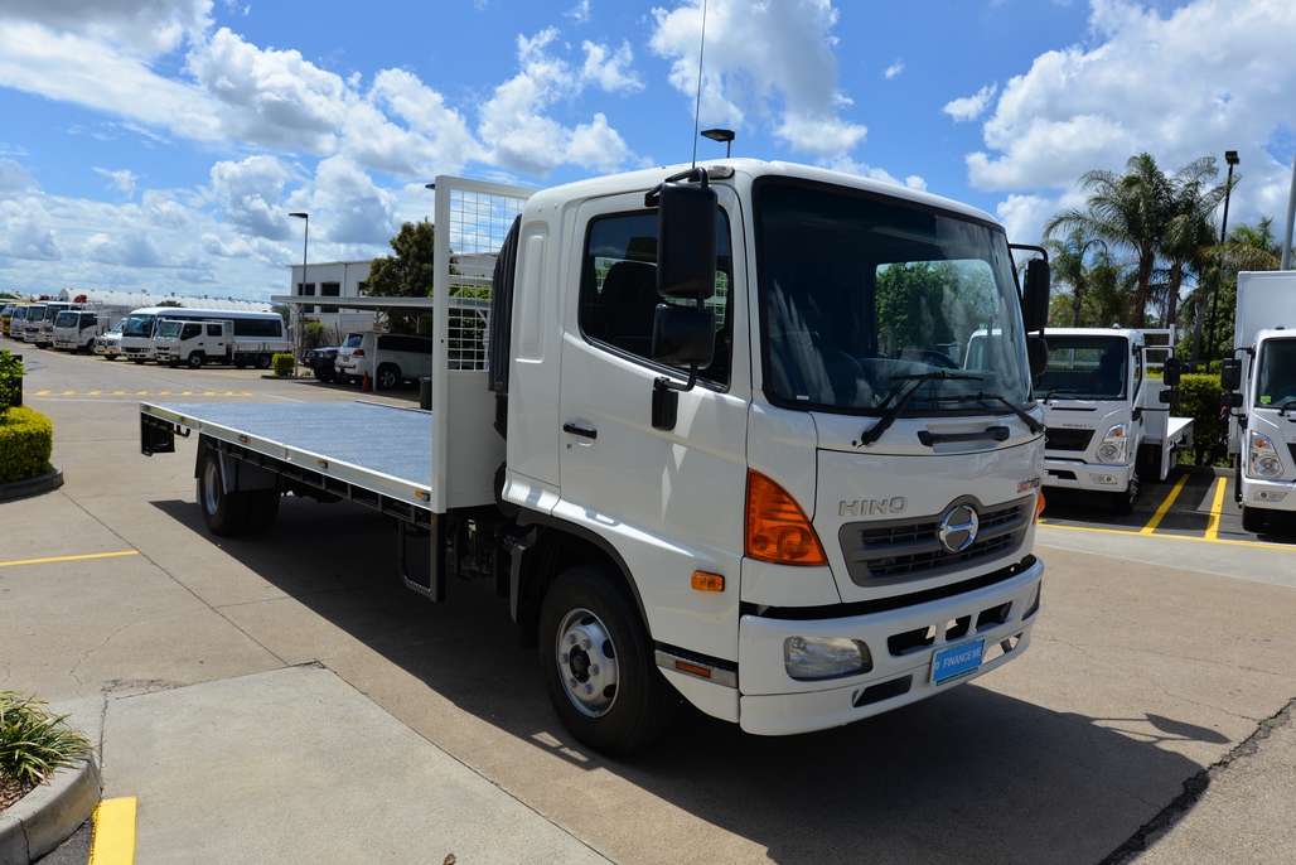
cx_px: 648
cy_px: 432
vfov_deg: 49.6
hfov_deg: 69.4
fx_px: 936
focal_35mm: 26
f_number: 9
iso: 100
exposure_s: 1/320
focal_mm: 26
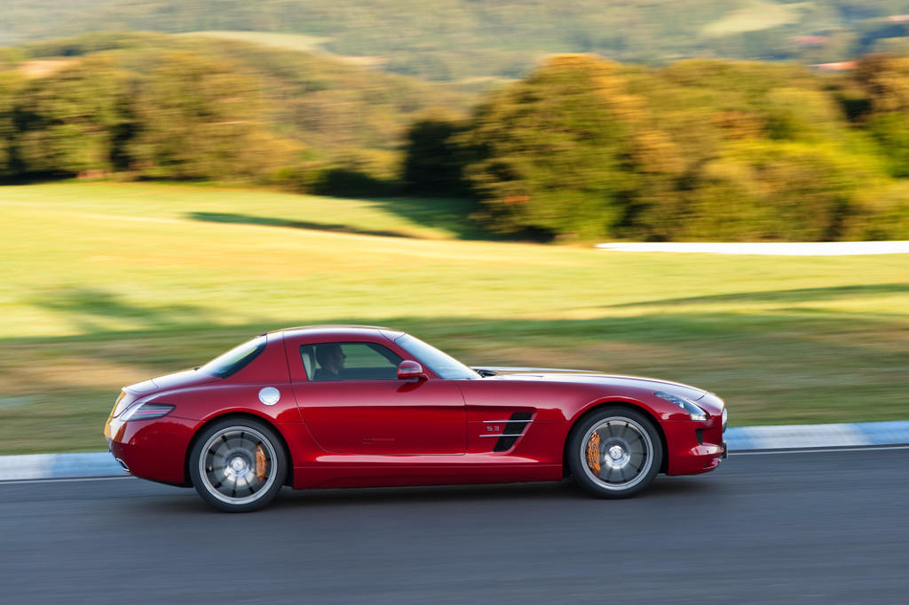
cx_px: 454
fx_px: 2649
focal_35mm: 105
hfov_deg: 19.5
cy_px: 302
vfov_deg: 13.0
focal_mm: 105
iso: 100
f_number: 8
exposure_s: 1/60
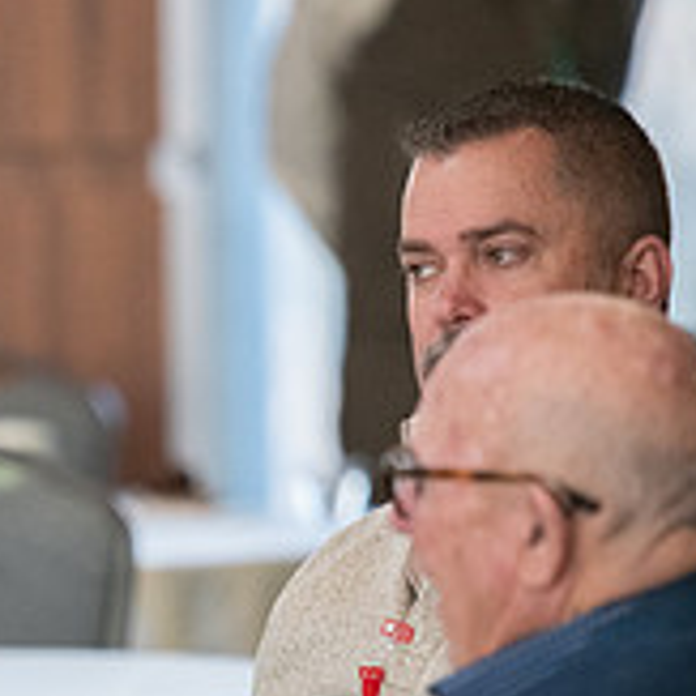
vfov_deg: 3.1
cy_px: 681
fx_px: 12716
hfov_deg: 3.1
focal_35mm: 559
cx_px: -158
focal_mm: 185
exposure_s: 1/160
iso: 1600
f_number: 2.8
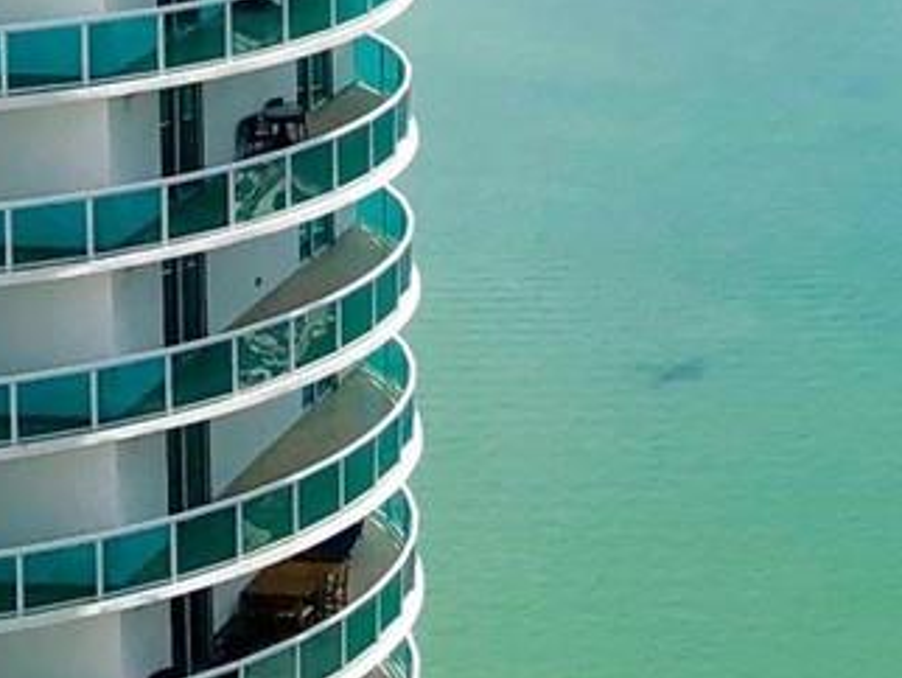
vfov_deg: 10.3
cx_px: 1039
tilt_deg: -6.1
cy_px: -350
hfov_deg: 13.8
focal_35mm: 139
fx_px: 3625
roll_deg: -0.8
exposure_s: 1/2703
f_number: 1.8
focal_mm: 4
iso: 20
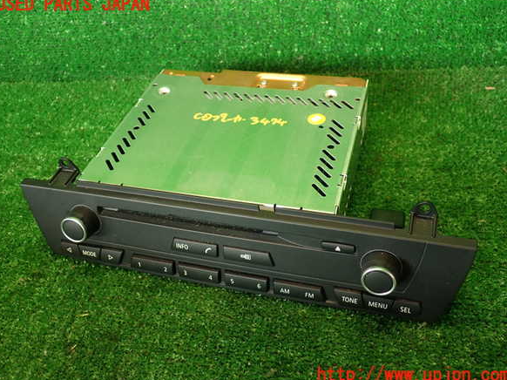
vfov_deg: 42.9
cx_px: 253
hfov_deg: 55.4
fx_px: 483
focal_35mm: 33
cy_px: 190
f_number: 2.4
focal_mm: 5.79
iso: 200
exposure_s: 1/40
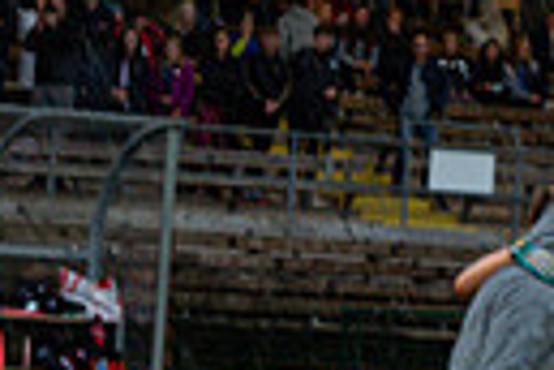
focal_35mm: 336
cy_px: 477
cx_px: -182
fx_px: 5170
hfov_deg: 6.1
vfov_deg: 4.1
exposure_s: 1/200
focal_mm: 70
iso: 1600
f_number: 4.5
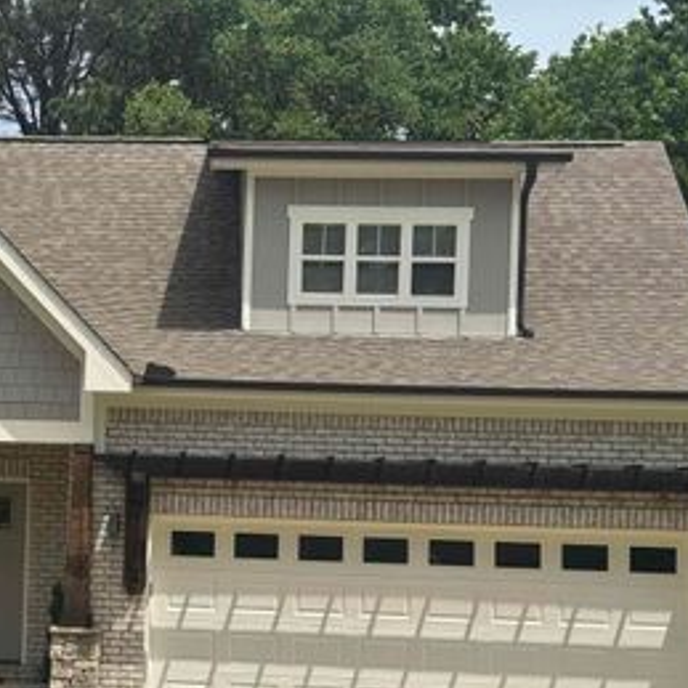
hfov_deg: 20.7
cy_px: 469
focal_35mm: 82
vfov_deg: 21.0
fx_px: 1844
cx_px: 66
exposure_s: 1/5848
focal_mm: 6.76
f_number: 1.78
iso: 64
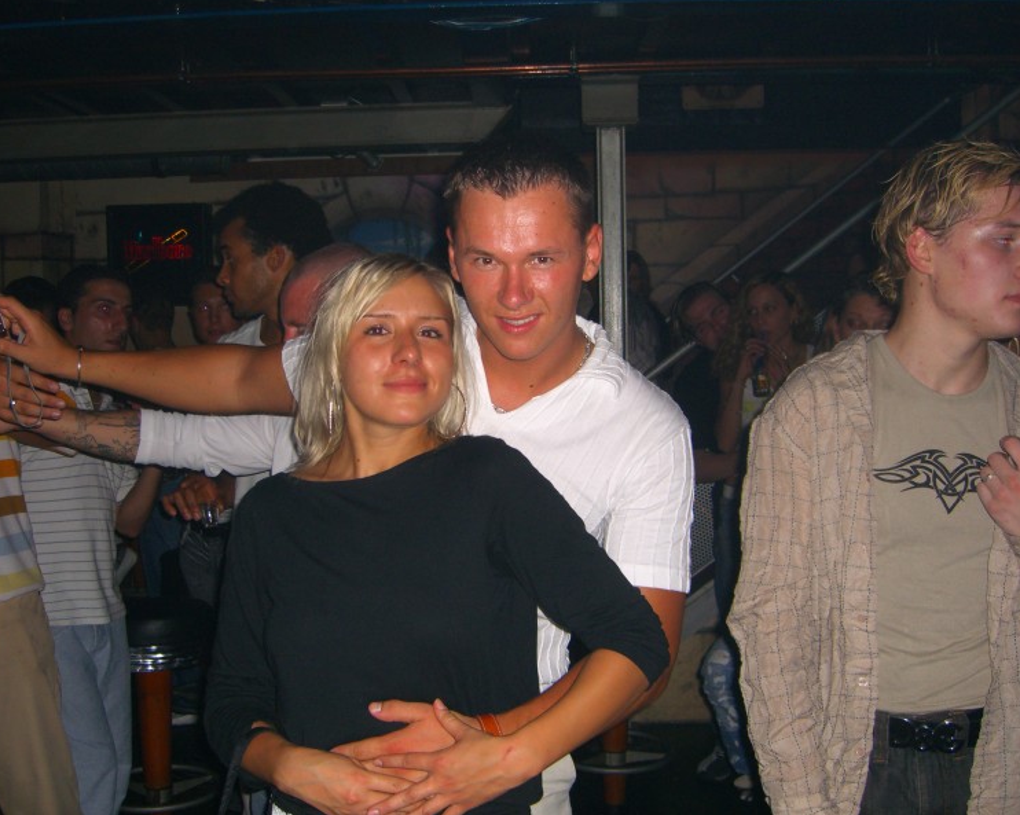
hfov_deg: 45.8
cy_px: 405
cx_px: 472
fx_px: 1207
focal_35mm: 40
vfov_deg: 37.3
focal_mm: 7.9
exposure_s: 1/60
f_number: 2.8
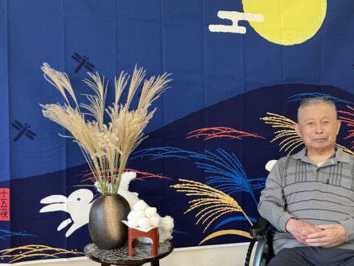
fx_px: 348
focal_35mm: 34
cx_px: 185
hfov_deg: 53.9
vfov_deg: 41.8
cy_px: 138
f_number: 1.8
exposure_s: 1/60
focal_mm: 3.99
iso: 125
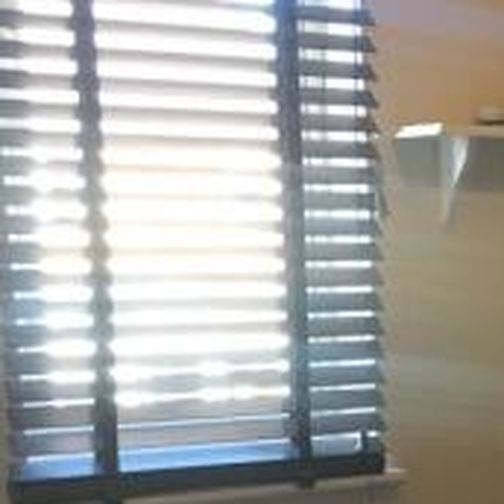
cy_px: 500
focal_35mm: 87
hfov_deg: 18.9
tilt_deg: -10.4
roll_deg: -0.2
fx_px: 1433
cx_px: 596
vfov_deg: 19.4
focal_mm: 4.15
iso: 125
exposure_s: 1/33
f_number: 2.2
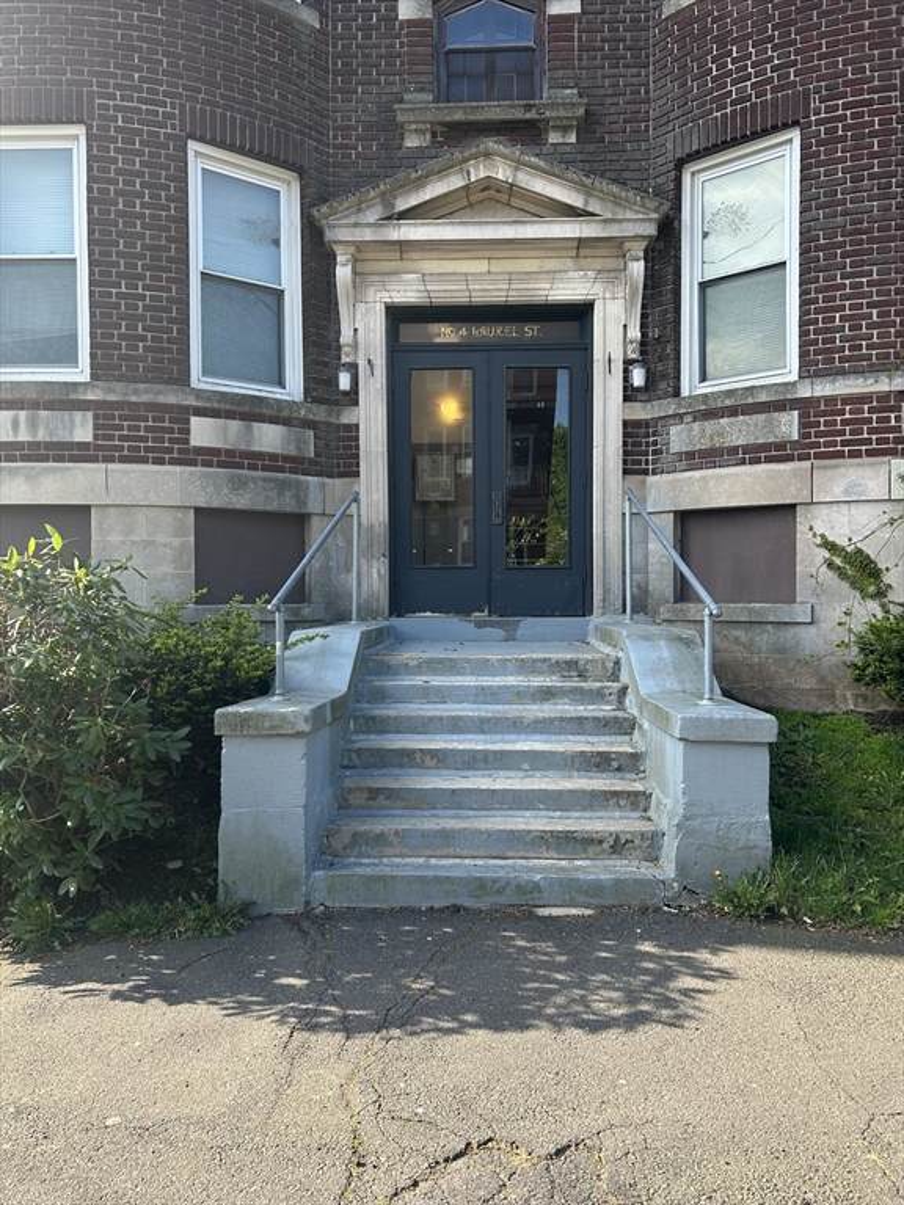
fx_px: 905
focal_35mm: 26
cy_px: 602
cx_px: 452
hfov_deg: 53.1
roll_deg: -0.8
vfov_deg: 67.3
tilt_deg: -0.5
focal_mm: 5.7
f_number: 1.5
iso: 50
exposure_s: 1/705
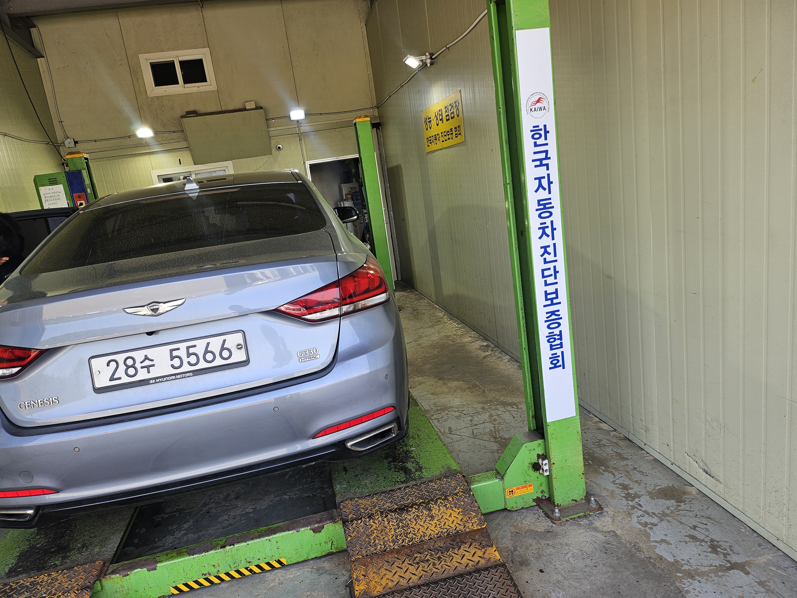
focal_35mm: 24
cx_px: 398
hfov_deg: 71.6
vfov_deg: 56.8
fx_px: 553
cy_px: 299
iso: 50
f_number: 1.8
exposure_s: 1/309
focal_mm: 5
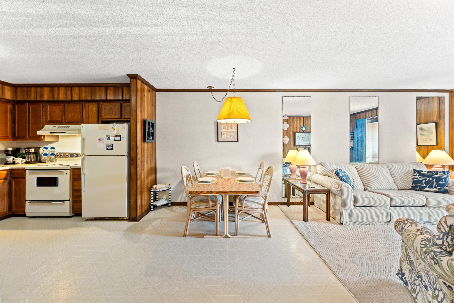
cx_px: 227
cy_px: 152
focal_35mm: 14
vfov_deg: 81.2
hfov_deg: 104.3
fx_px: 177
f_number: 7.1
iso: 320
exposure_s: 1/2.5
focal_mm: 14
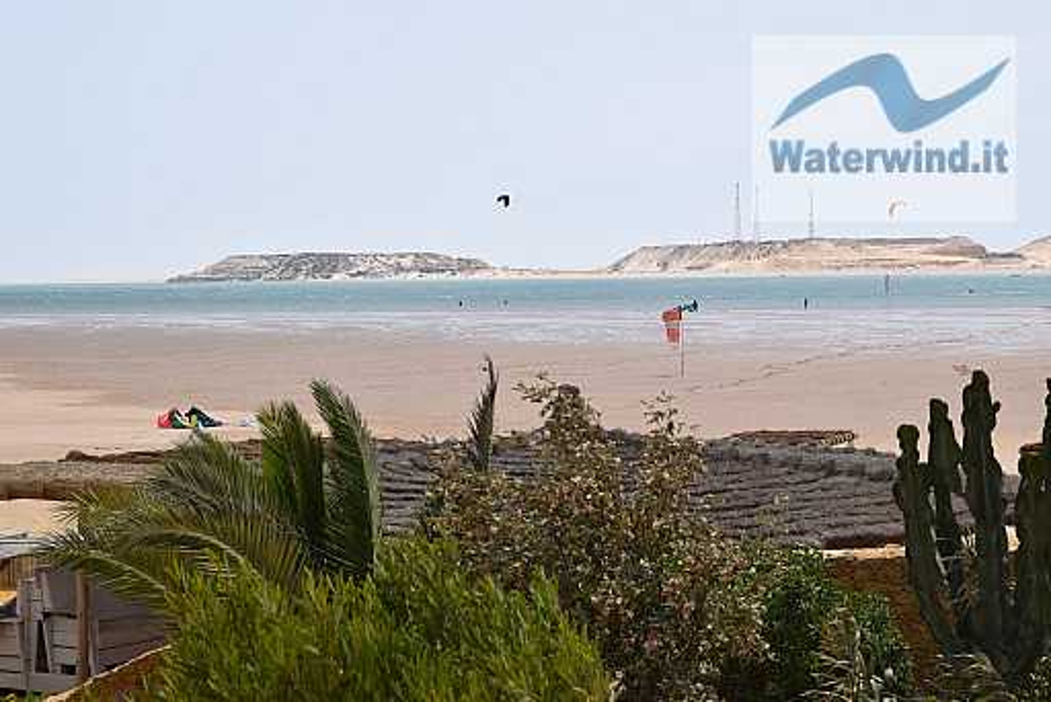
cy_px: 351
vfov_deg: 19.0
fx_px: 2103
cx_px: 526
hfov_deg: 28.1
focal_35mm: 72
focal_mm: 48
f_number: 10
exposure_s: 1/400
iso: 200
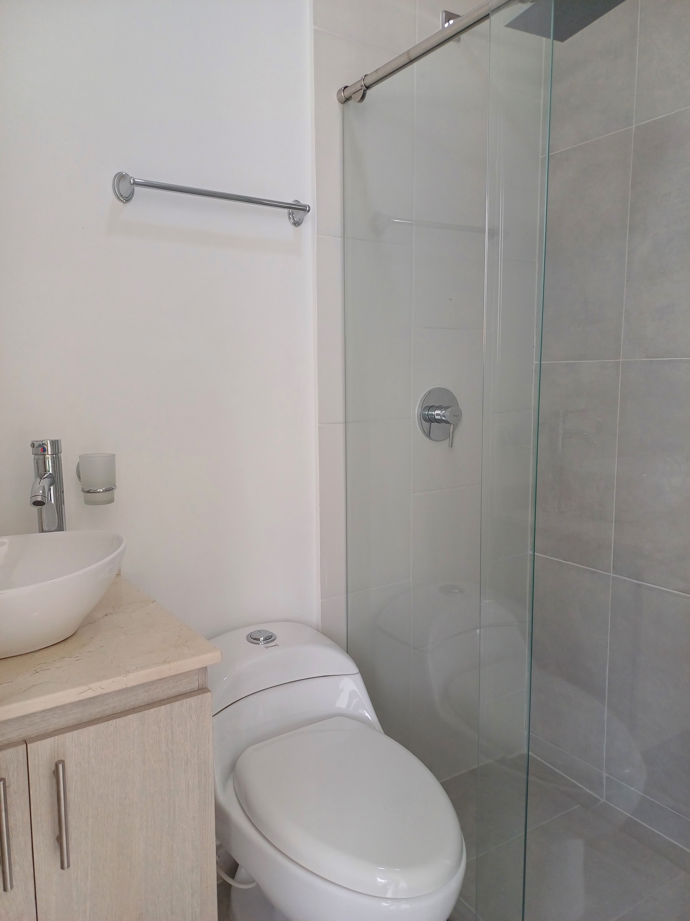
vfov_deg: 69.4
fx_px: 664
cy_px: 460
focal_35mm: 25
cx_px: 345
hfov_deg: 54.9
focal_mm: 4.65
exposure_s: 1/60
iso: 80
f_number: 1.8
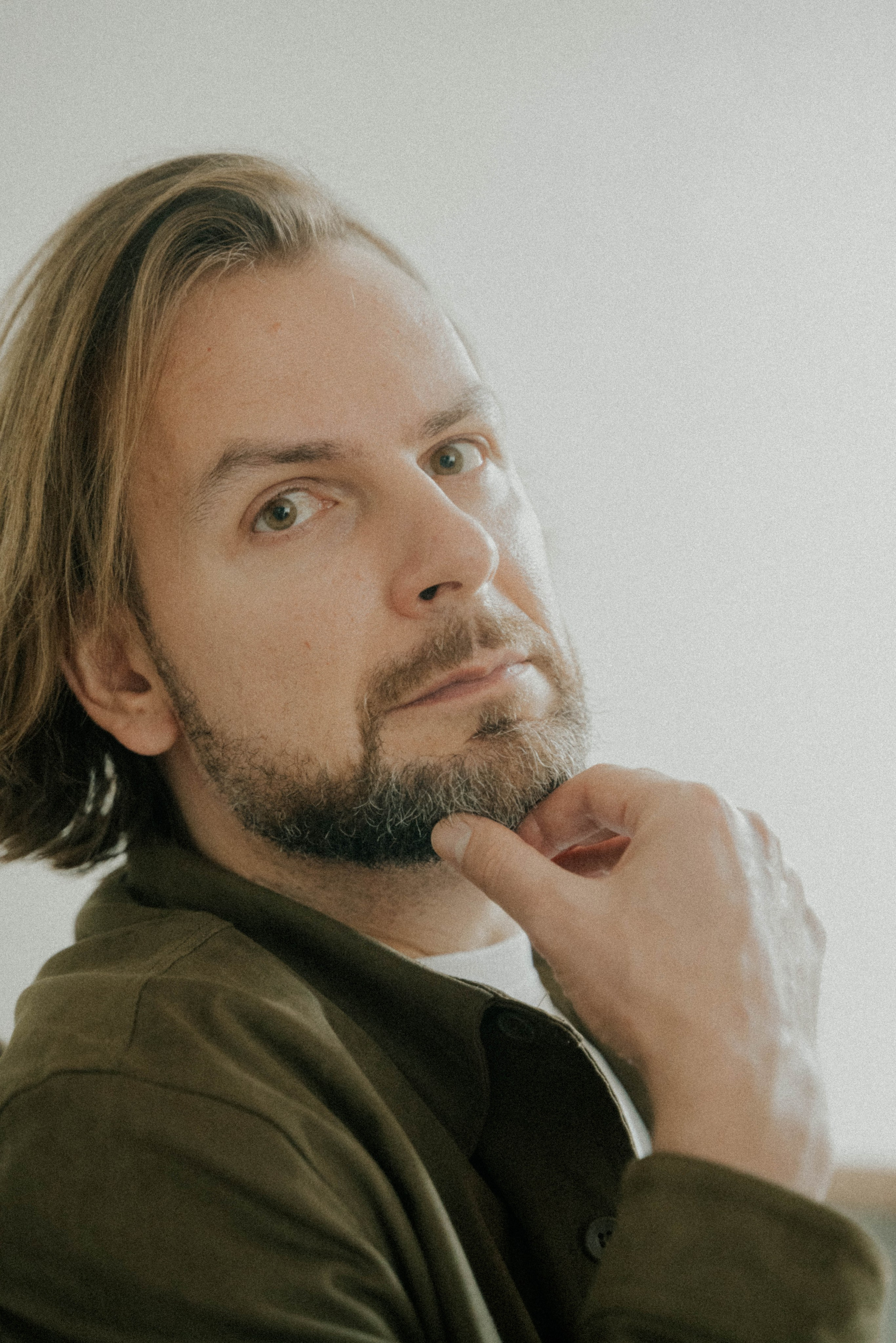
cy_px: 672
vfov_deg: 30.5
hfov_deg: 20.6
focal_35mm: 66
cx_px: 448
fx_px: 2463
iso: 5000
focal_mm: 66
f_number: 3.2
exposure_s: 1/250
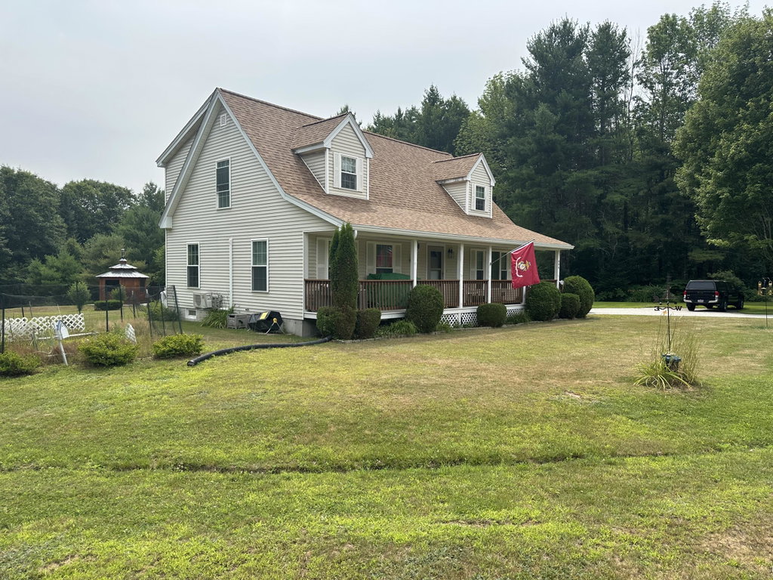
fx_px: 536
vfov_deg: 56.8
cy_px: 290
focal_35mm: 24
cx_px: 386
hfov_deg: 71.6
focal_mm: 6.86
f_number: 1.78
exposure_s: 1/2967
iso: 80
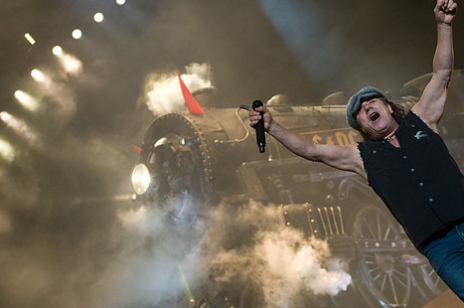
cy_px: 134
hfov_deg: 24.7
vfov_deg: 16.6
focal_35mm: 82
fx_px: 1055
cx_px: 283
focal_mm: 44
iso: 800
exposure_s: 1/400
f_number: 4
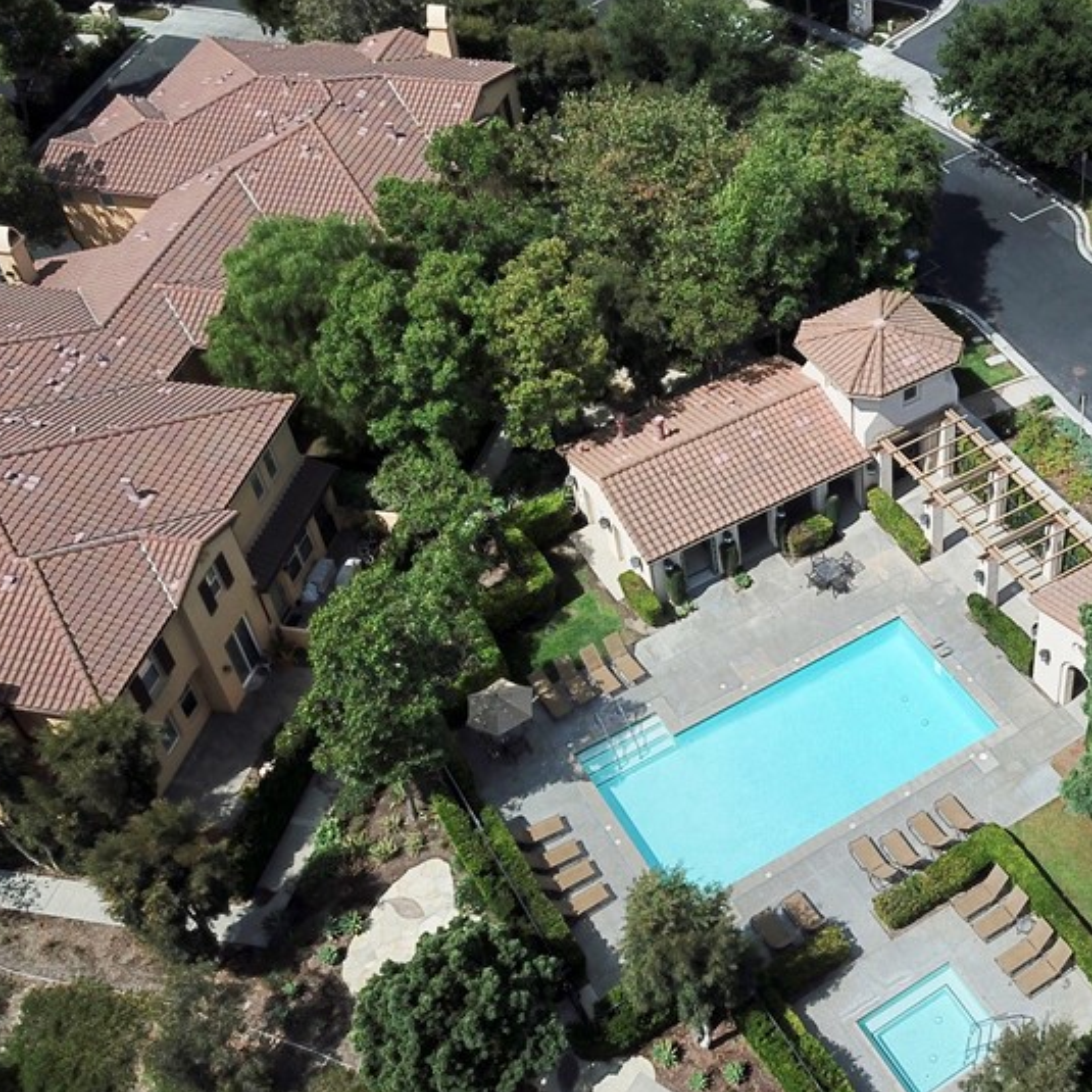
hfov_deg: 36.7
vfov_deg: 38.3
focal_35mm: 44
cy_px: 486
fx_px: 1570
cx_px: 914
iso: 100
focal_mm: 4.73
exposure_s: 1/2890
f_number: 2.2
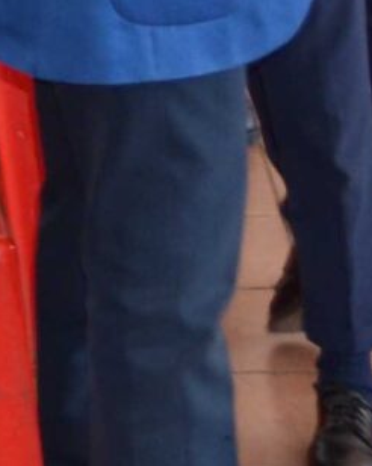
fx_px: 3224
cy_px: -706
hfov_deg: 6.2
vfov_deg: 7.6
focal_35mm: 234
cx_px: -609
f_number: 4
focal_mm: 20
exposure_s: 1/60
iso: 400
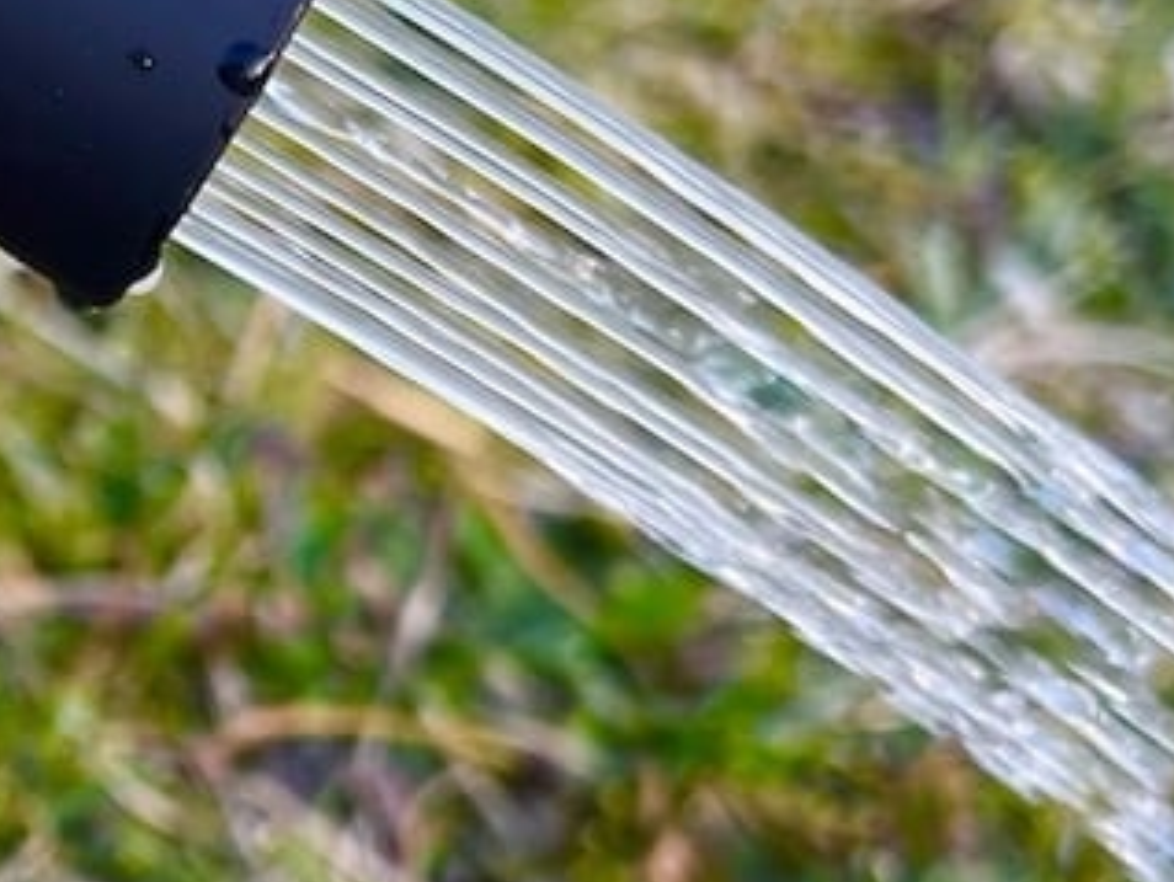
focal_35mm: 98
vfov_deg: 15.1
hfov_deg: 19.2
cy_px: 565
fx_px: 3326
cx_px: -114
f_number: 1.5
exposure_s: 1/121
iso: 40
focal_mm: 5.7
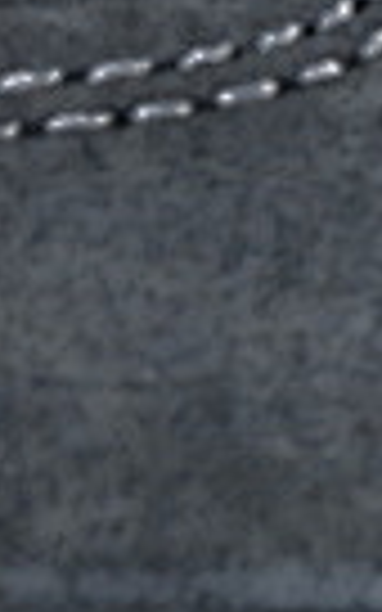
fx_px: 10144
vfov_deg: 3.4
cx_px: 2243
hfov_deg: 2.1
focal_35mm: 609
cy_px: -225
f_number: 6.3
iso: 160
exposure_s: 1/60
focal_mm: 50
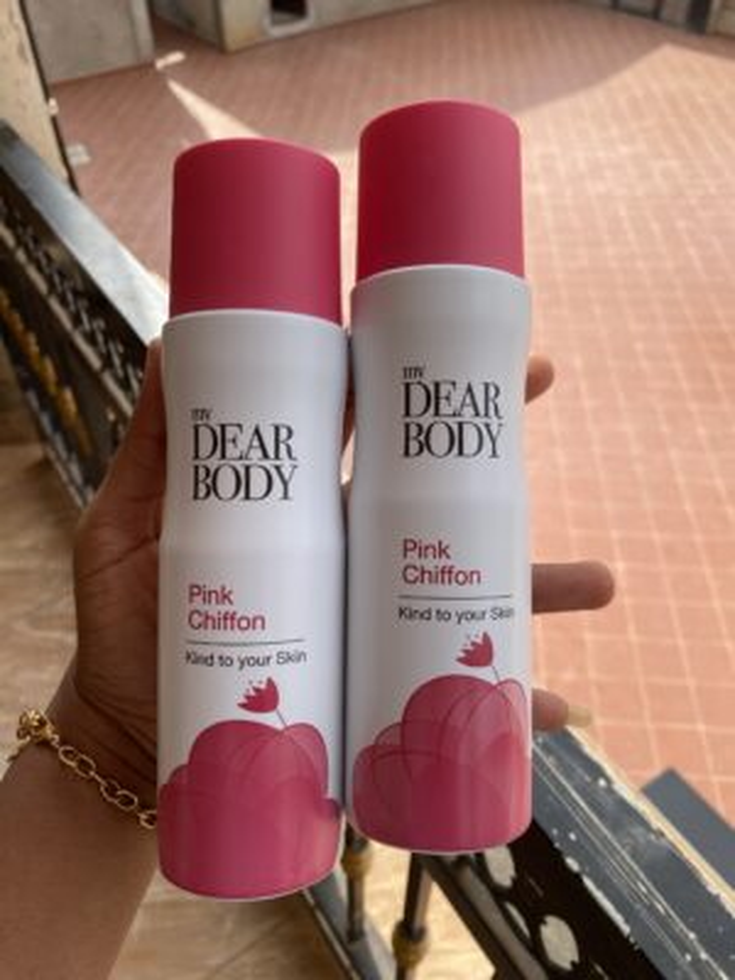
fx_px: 736
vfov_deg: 67.3
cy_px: 490
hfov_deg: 53.1
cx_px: 368
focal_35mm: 26
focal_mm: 4.25
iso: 32
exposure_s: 1/1124
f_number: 1.8
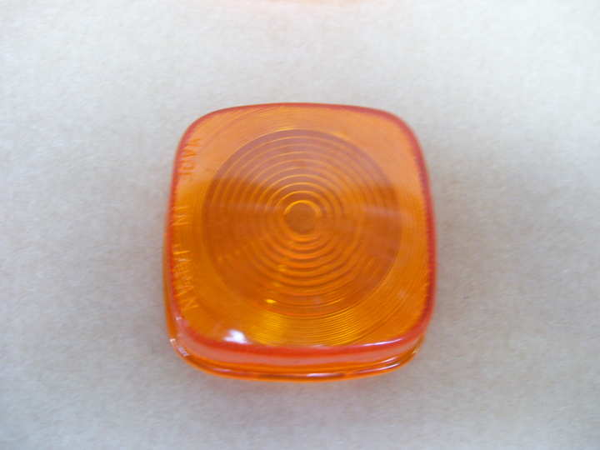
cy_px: 225
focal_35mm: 37
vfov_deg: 38.7
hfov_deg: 50.1
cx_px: 300
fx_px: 641
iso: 160
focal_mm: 6
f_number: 2.7
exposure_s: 1/8
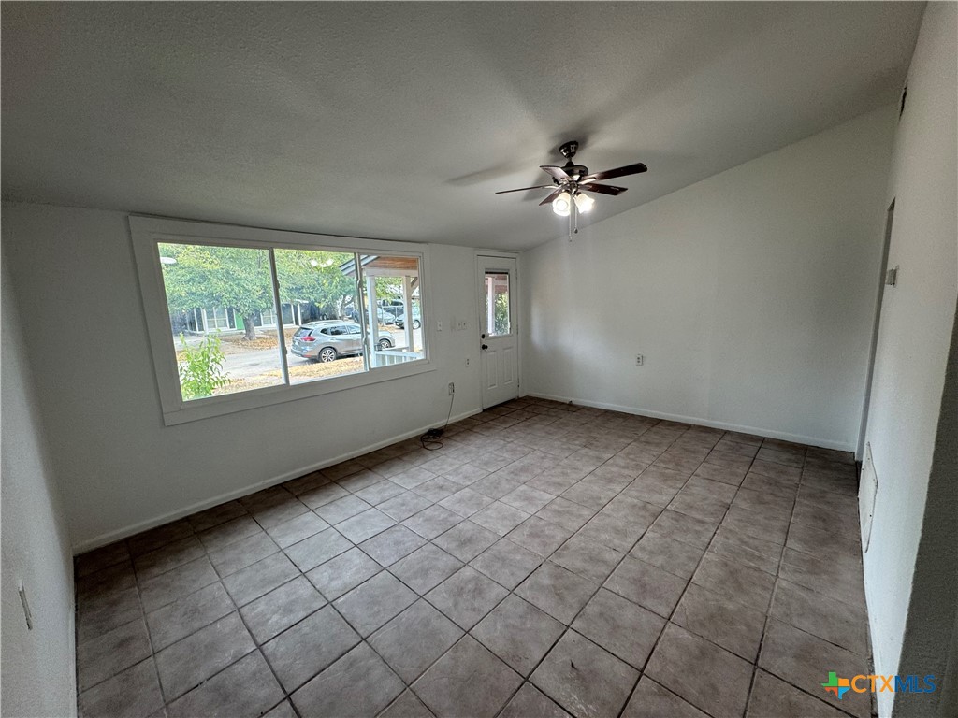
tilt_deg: -10.0
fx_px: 387
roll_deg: +2.4
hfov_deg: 102.1
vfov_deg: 85.7
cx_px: 479
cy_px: 359
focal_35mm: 14
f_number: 2.2
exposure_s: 1/120
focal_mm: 2.22
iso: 100
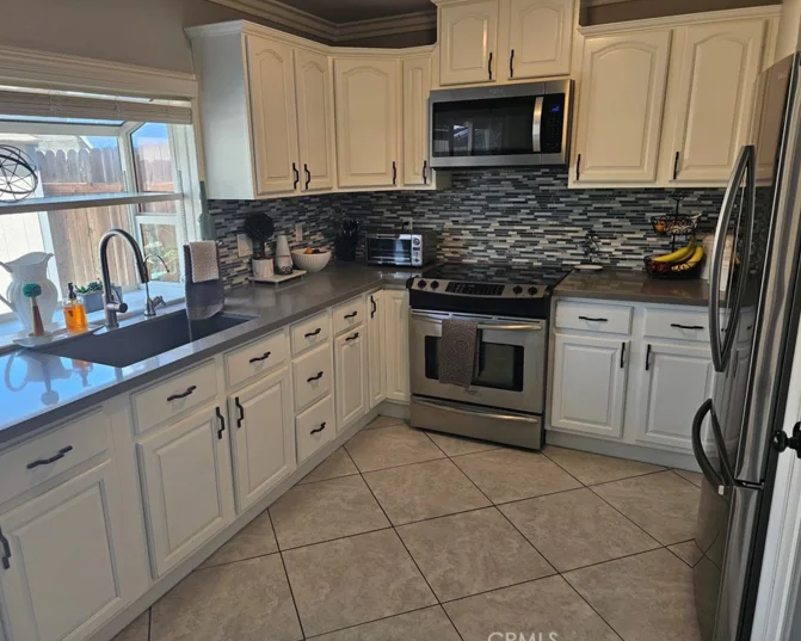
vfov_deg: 56.8
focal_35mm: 25
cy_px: 319
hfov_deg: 68.0
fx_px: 593
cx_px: 374
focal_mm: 6.3
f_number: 1.7
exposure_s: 1/120
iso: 80
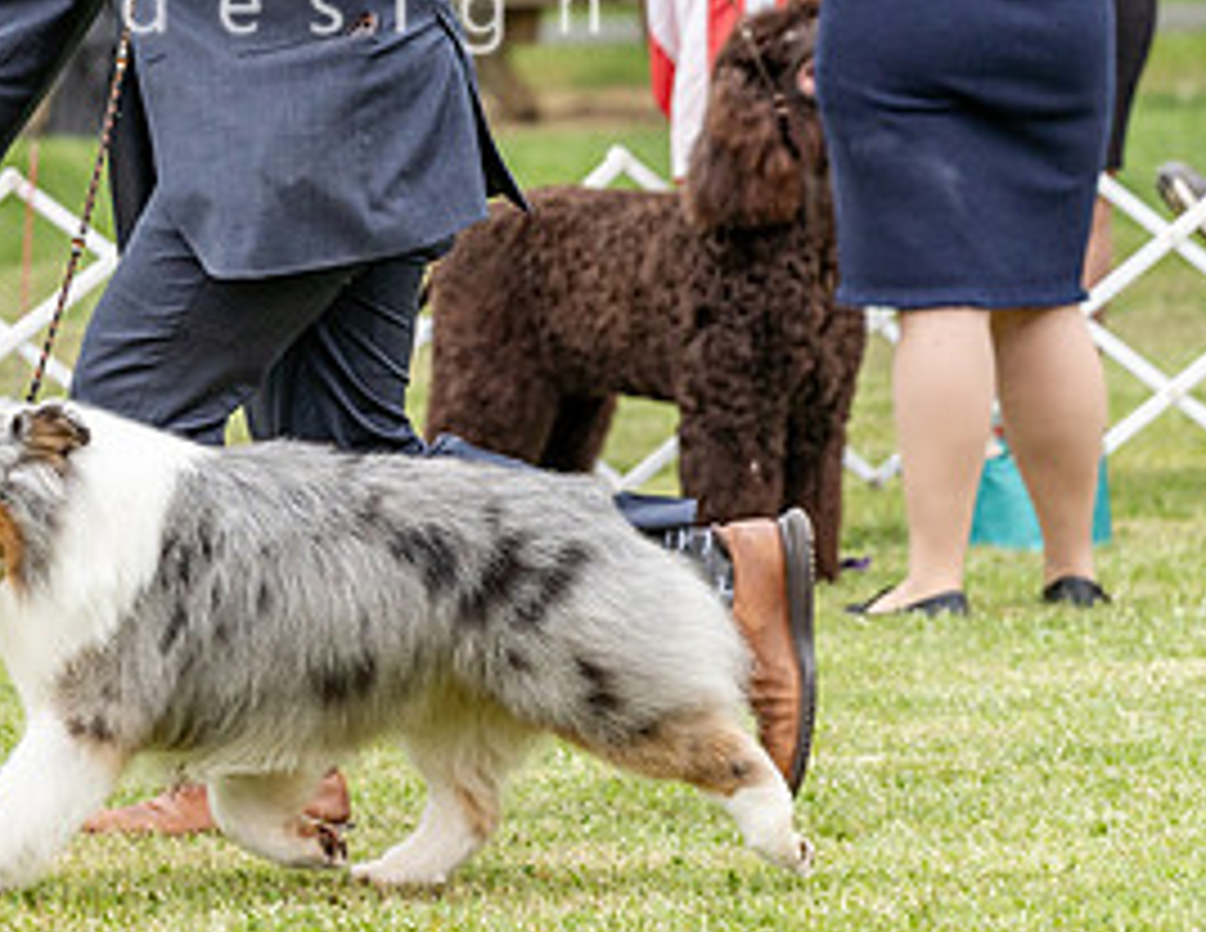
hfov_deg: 5.4
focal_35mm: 361
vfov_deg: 4.2
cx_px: -65
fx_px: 12713
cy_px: 188
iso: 640
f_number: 4.5
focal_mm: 137
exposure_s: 1/1000
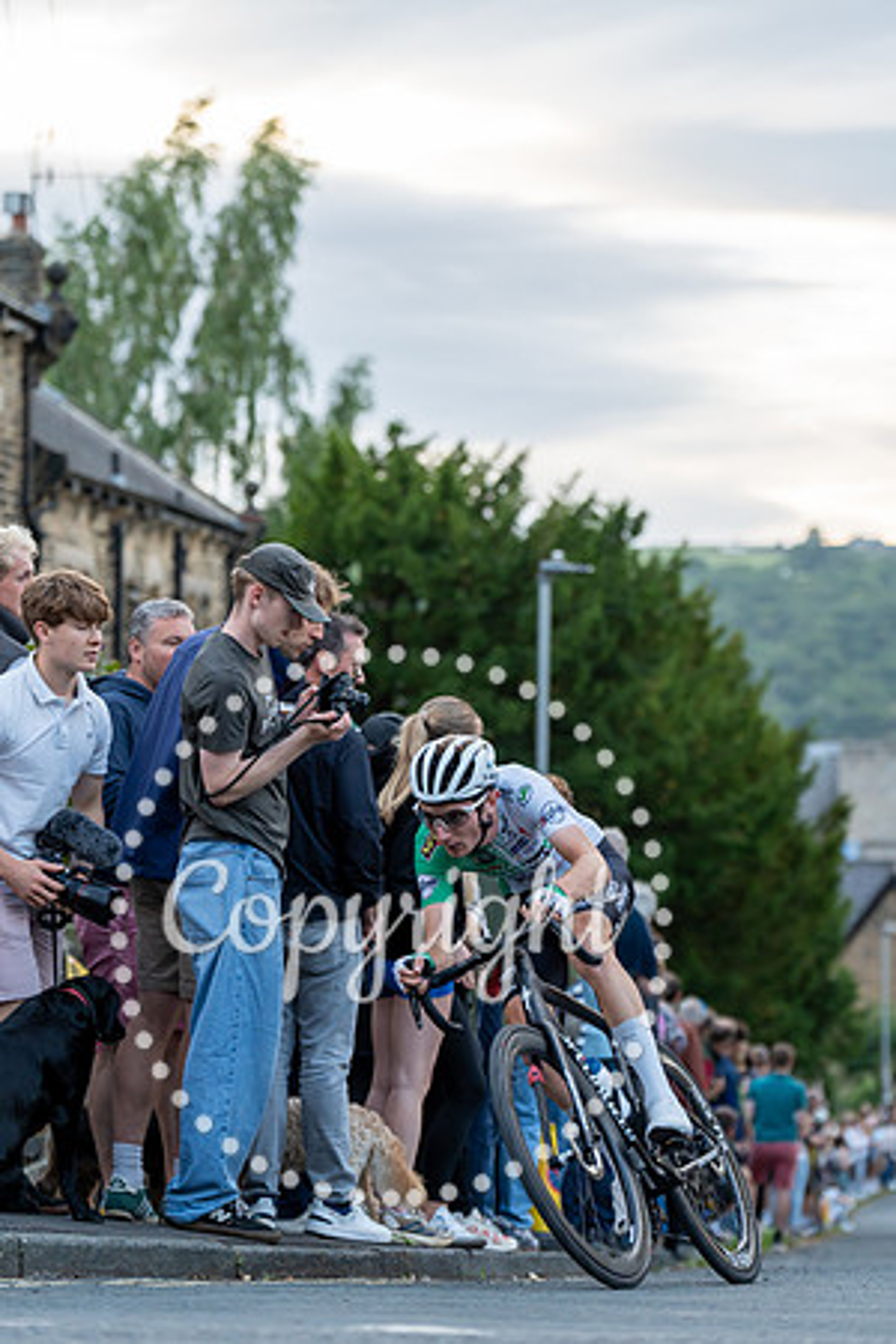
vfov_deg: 19.1
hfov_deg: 12.8
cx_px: 448
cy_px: 672
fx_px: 3994
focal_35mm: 107
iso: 1000
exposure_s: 1/640
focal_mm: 107
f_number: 3.2
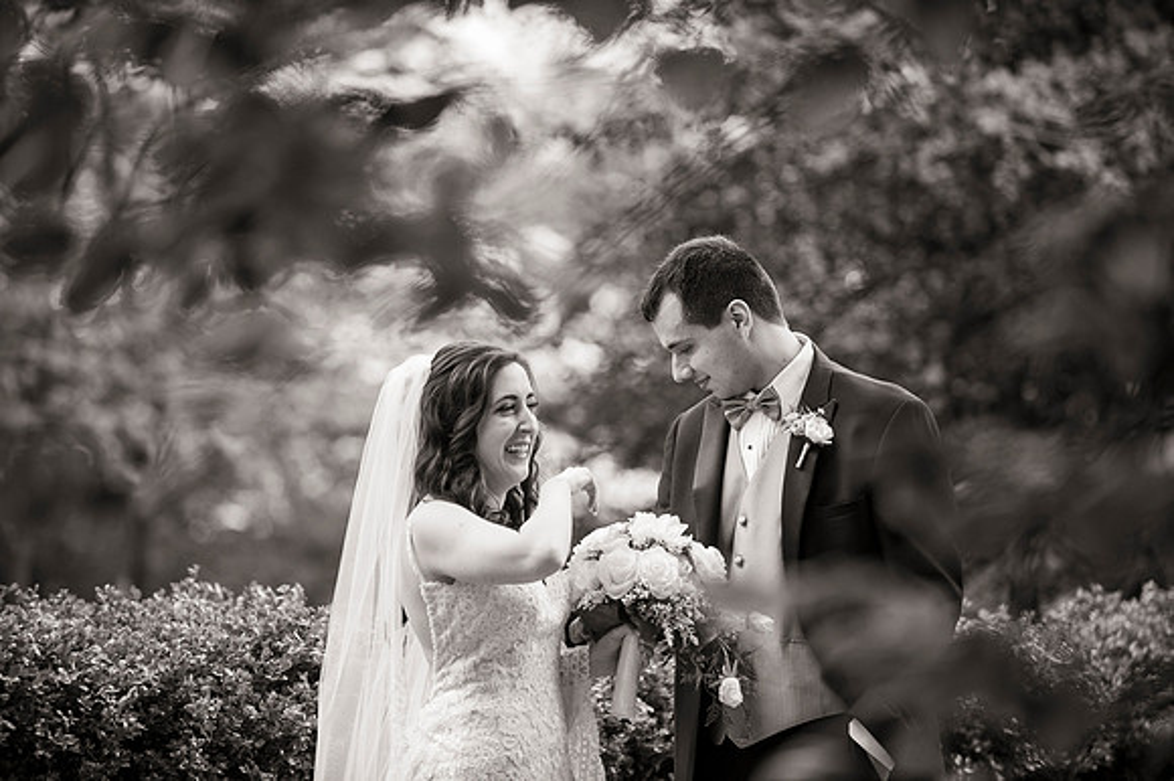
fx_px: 5541
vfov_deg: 8.1
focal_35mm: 170
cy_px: 390
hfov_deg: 12.1
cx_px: 587
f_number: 2.8
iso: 800
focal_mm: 170
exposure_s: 1/1000
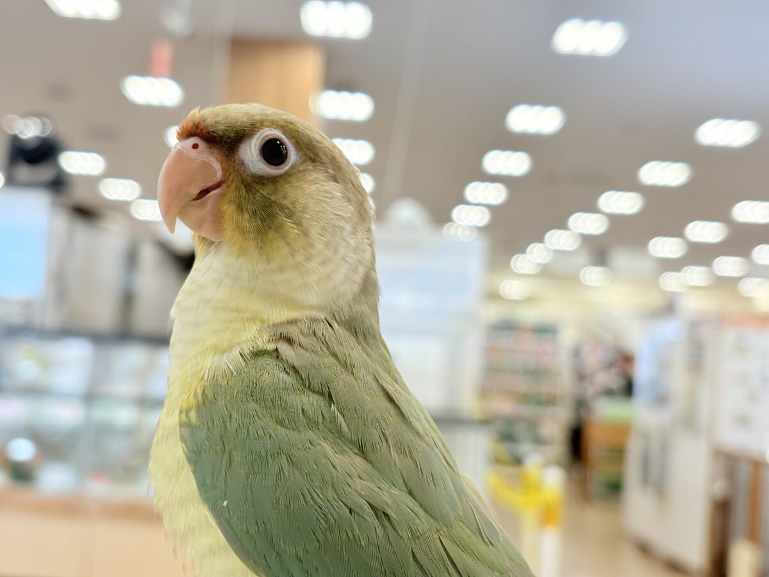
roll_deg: -3.3
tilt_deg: +4.1
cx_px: 384
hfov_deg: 36.8
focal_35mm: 52
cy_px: 288
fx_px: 1155
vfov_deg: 28.0
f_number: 1.6
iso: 80
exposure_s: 1/100
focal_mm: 5.96
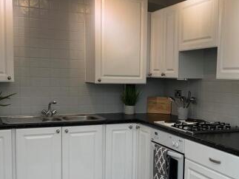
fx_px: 324
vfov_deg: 30.7
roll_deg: -1.0
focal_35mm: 47
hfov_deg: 40.1
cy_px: 111
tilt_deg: -6.3
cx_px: 151
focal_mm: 4.25
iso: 100
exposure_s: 1/100
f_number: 1.8
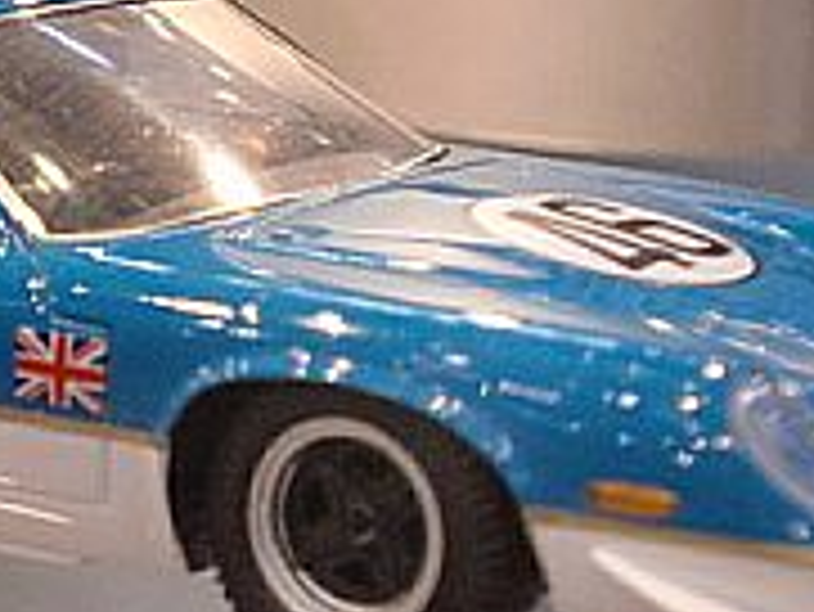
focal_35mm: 127
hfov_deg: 15.4
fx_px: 2988
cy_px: 342
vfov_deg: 11.7
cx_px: 117
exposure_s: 1/60
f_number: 3.4
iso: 320
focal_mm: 7.91
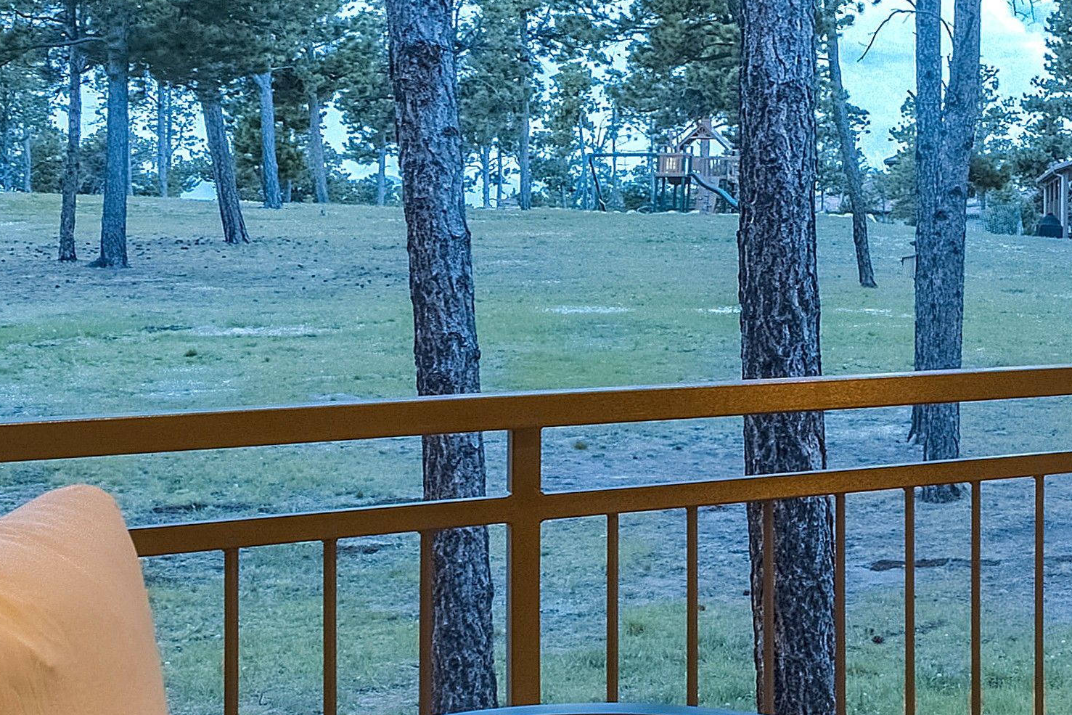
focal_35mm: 65
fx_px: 1936
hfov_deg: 22.0
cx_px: 1830
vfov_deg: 20.8
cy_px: 218
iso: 1000
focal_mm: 16
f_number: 7.1
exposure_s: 1/15
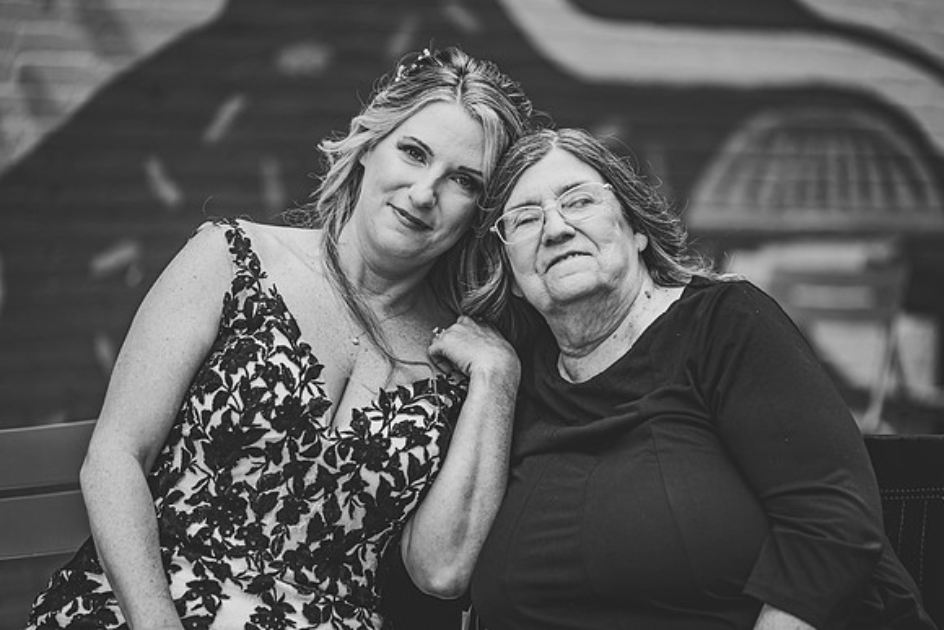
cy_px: 315
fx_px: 3934
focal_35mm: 150
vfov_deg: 9.2
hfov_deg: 13.7
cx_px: 472
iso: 400
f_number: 2.8
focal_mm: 150
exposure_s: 1/1600
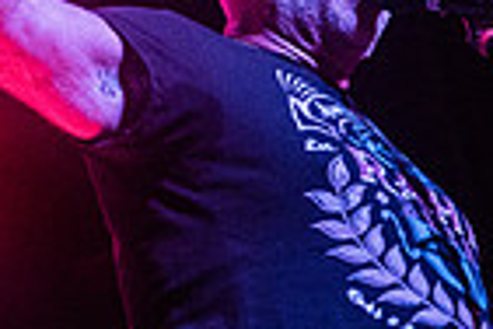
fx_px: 2259
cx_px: 619
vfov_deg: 8.3
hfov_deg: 12.1
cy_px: 135
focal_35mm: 165
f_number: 3.2
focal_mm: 40
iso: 3200
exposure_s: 1/400
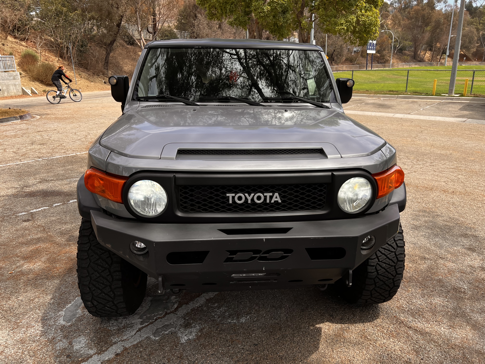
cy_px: 182
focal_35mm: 26
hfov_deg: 67.3
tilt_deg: -17.1
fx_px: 364
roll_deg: +1.2
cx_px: 242
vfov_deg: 53.1
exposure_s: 1/1252
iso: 50
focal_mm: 5.7
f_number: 1.5
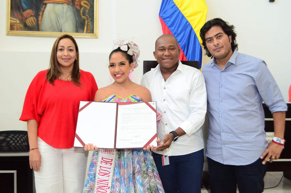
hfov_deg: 49.6
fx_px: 315
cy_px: 96
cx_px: 146
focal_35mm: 39
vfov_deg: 34.1
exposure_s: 1/80
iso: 2000
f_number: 5.6
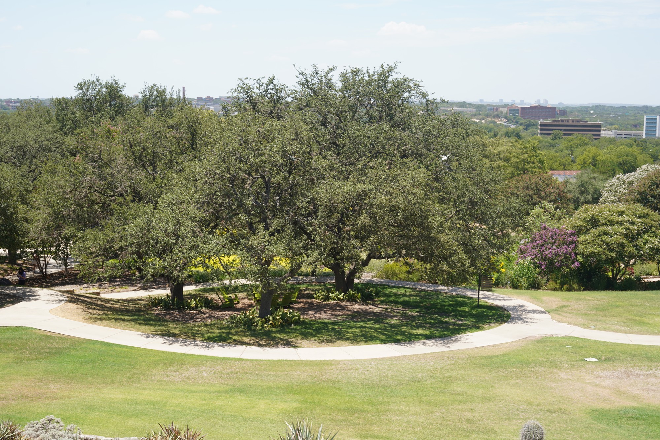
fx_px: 917
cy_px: 220
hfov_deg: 39.6
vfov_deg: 27.0
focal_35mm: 50
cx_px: 330
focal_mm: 50
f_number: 13
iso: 100
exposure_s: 1/60
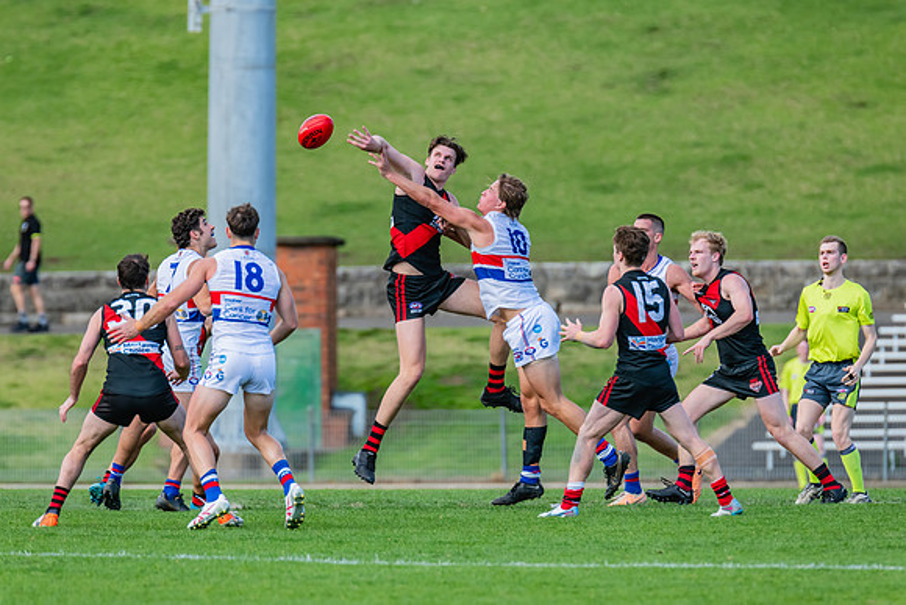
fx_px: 12315
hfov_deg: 4.2
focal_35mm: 489
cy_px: 261
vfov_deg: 2.8
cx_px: 455
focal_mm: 420
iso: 800
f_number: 5.6
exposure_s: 1/1600
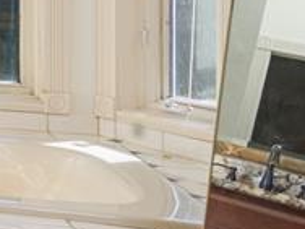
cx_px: -495
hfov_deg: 13.3
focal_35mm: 89
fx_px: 784
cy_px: -12
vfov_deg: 16.2
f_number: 9
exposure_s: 1/160
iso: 320
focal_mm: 17
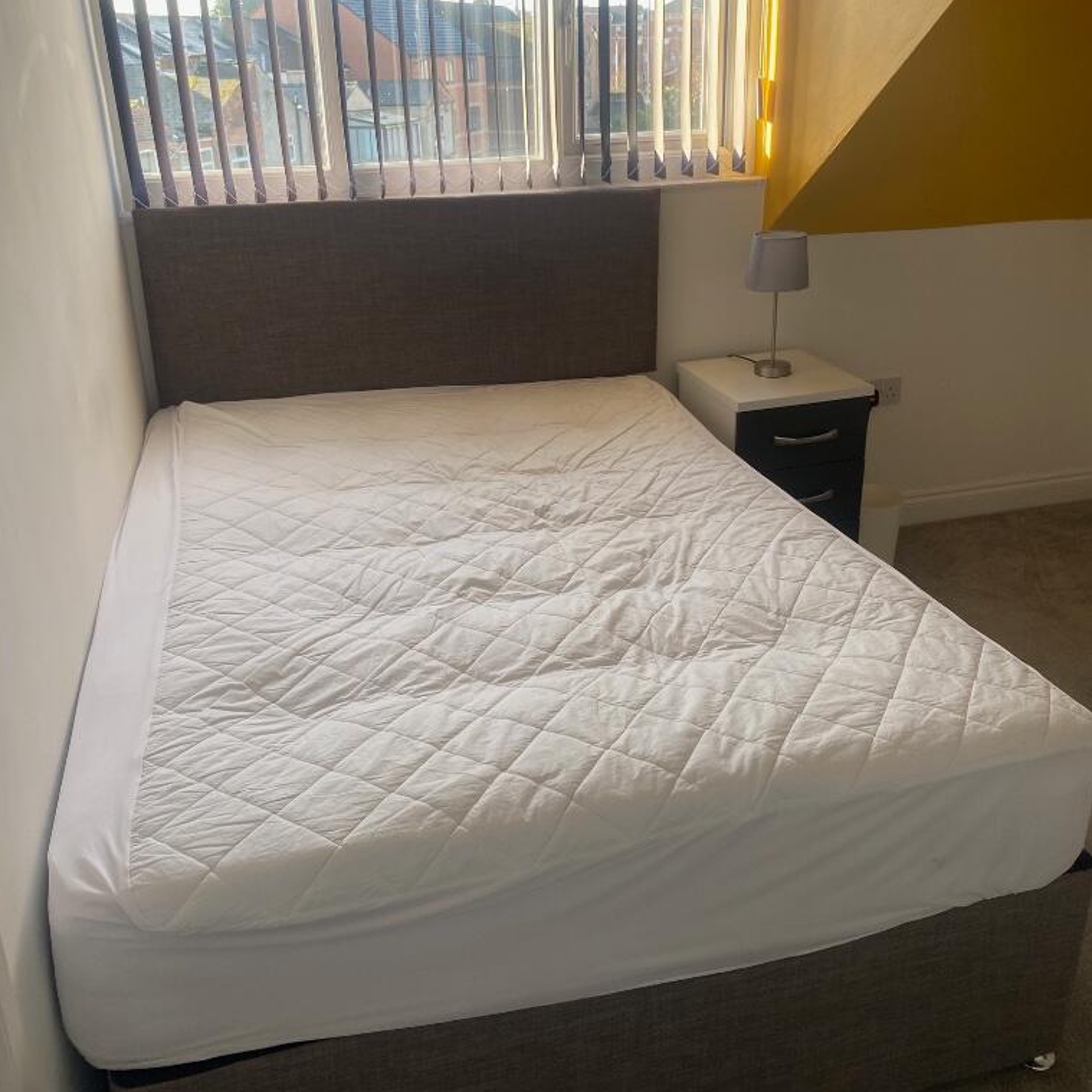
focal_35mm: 31
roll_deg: +1.8
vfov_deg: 52.4
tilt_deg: -20.8
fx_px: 1106
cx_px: 542
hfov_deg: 52.5
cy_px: 493
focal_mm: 4.25
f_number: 1.8
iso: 40
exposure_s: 1/121
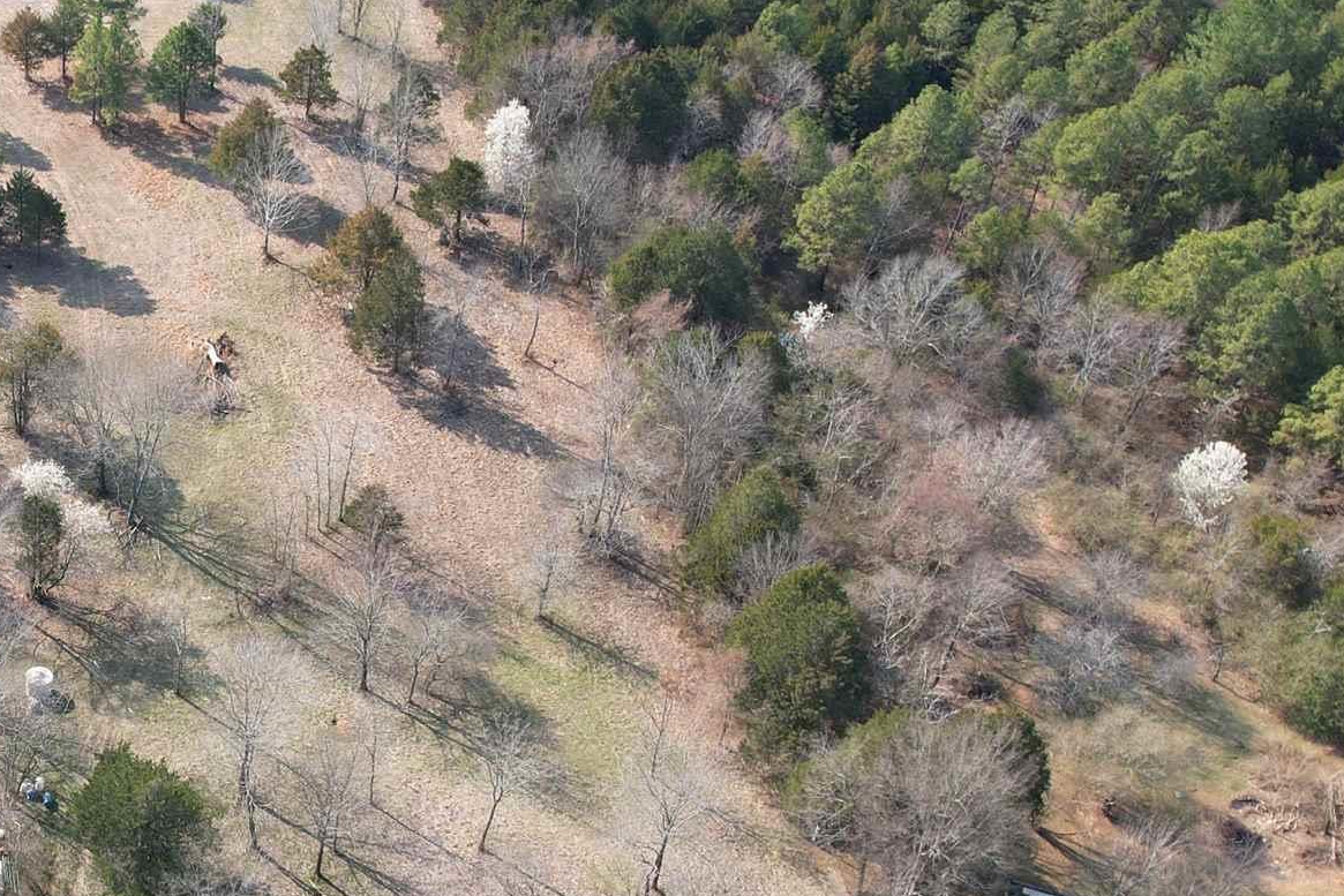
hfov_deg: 32.0
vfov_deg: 23.3
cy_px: 570
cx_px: 23
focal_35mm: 58
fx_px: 2165
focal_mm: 8.38
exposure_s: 1/500
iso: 100
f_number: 2.8
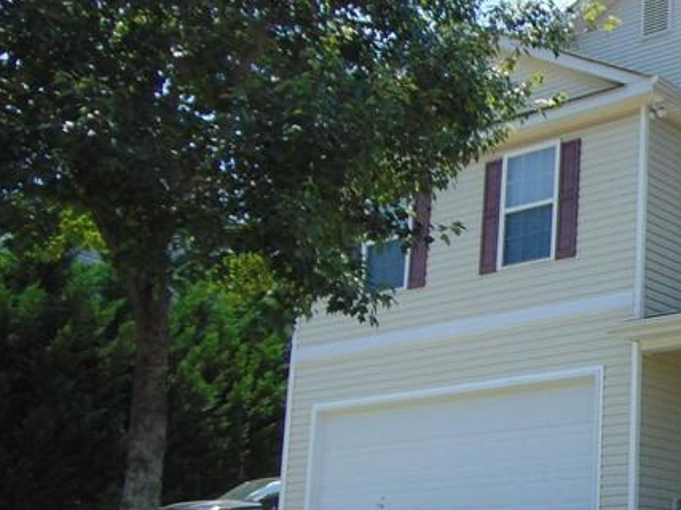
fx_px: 1180
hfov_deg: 28.9
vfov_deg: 24.1
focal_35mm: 60
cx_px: 764
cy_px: 402
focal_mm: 4.5
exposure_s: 1/1000
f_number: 3
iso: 80
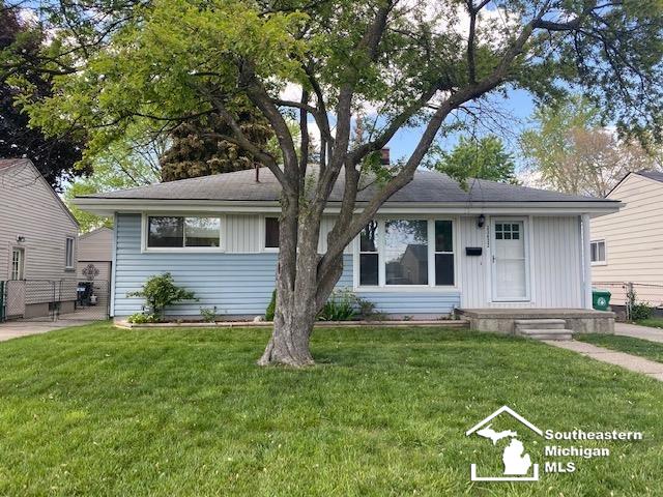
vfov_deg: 53.1
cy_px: 248
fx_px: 498
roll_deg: -0.2
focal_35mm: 26
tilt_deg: +4.3
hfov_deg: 67.3
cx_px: 332
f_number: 1.8
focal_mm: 4.25
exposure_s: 1/400
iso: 32
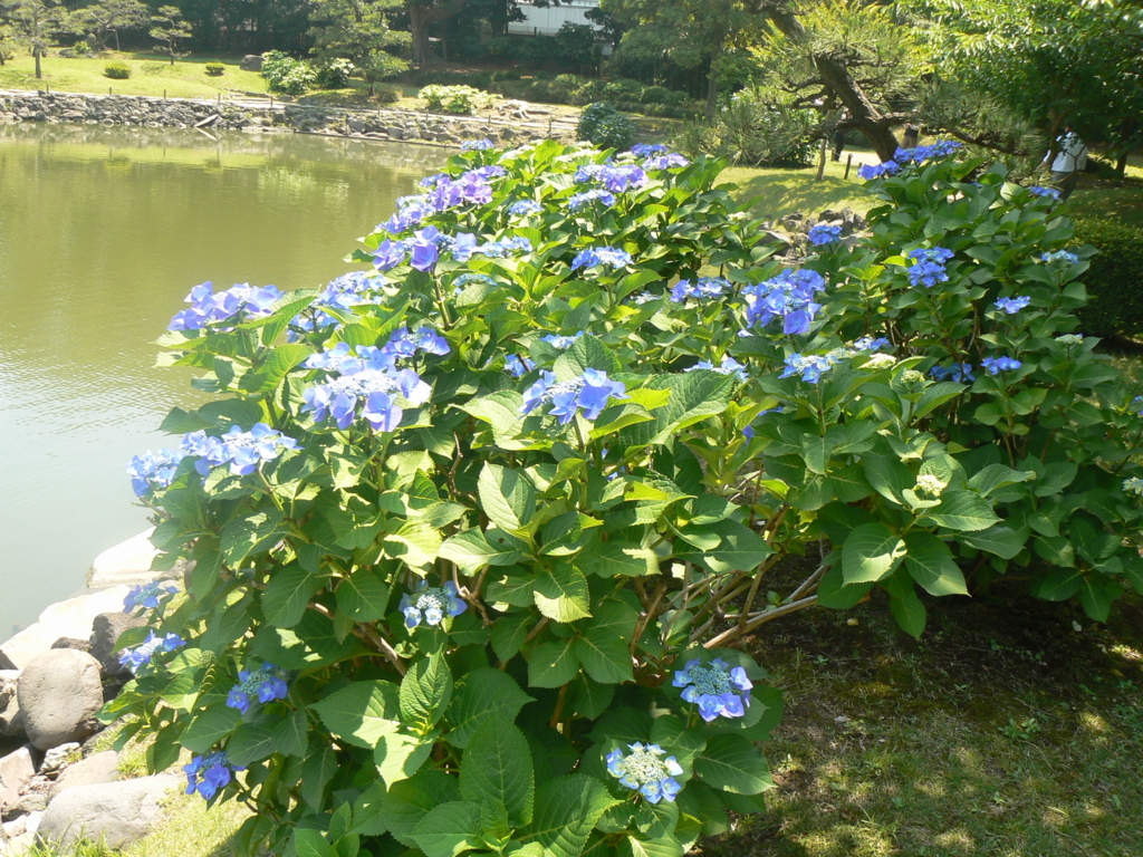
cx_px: 572
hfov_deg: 51.4
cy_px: 428
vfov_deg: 39.7
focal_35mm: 36
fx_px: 1189
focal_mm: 6
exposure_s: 1/100
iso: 80
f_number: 5.6
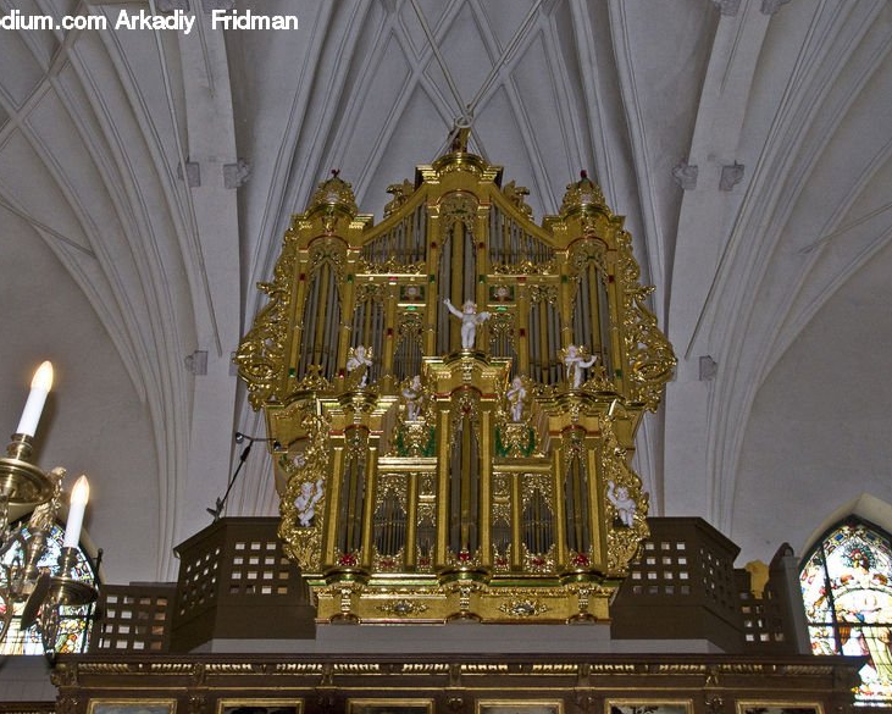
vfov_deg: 33.4
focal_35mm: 45
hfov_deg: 40.9
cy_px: 356
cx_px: 347
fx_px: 1188
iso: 500
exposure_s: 1/60
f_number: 6.3
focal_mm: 26
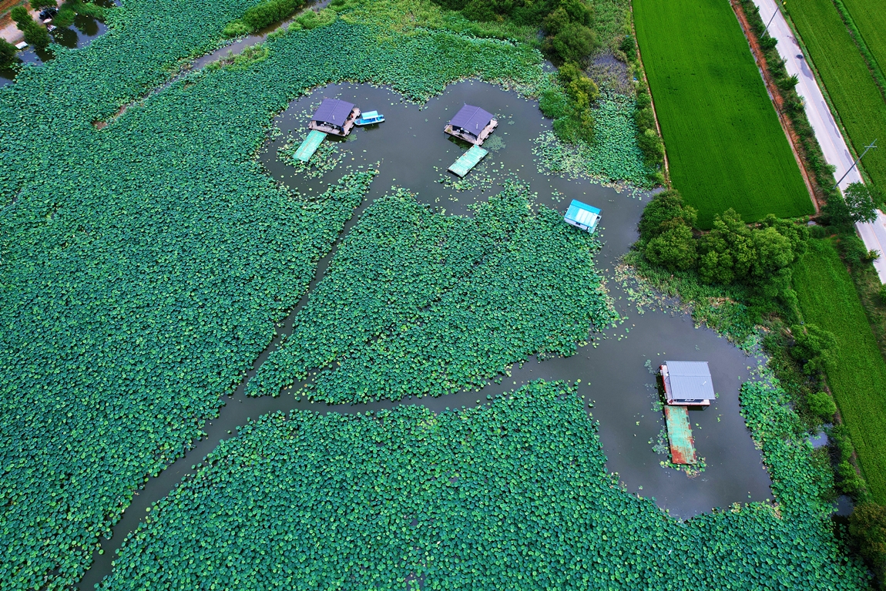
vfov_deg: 57.2
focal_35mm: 22
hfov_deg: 78.6
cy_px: 296
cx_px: 443
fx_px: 541
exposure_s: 1/725
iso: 100
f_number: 2.8
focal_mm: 8.38
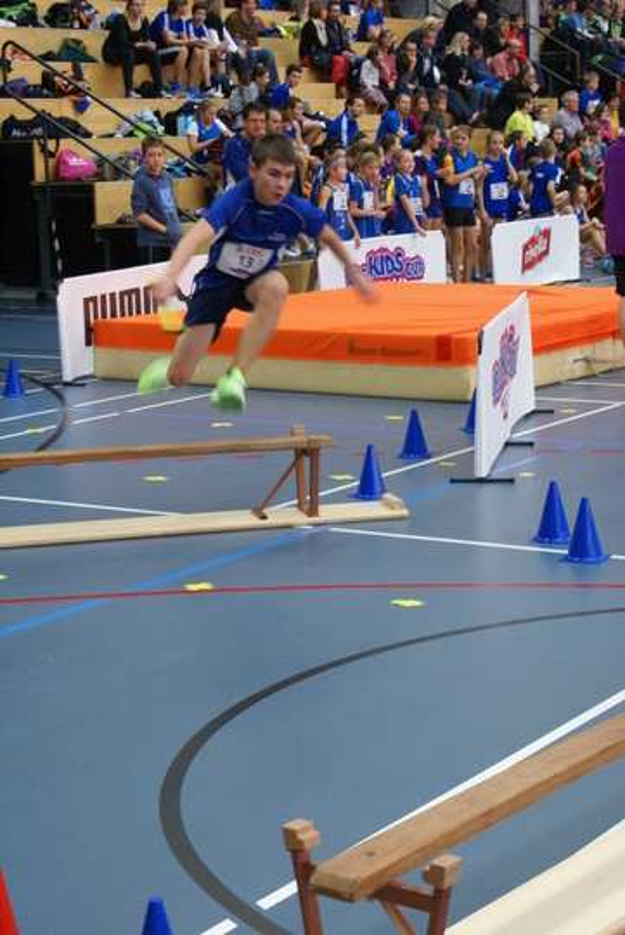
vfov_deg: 27.0
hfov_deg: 18.2
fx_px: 1949
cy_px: 468
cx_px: 312
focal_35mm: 75
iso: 800
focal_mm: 50
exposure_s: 1/60
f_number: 5.6
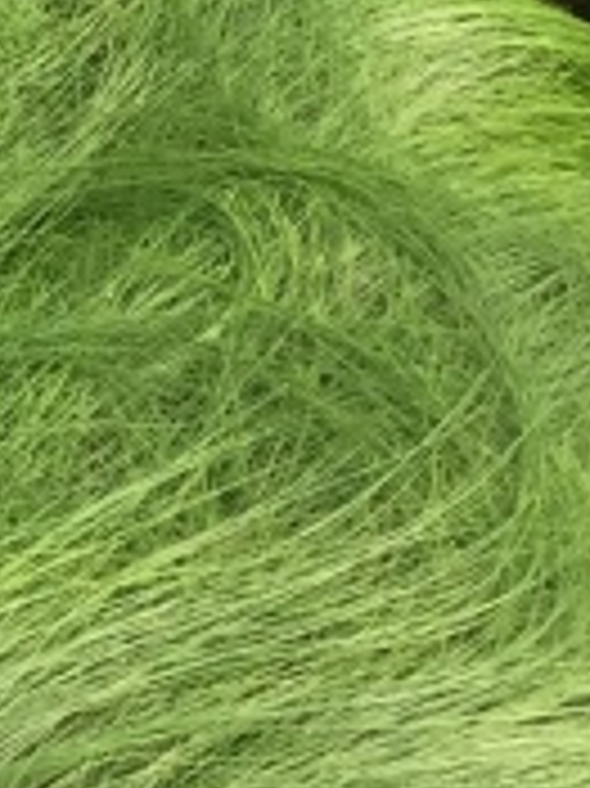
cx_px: -905
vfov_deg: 11.1
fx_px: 4027
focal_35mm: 177
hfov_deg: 7.7
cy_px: 106
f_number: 2.2
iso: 32
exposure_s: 1/494
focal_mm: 4.15
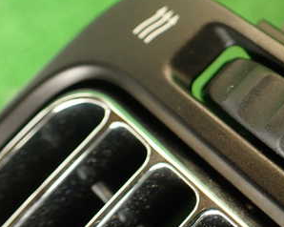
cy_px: 117
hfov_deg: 29.8
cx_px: 283
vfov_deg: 25.8
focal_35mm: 59
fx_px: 496
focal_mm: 5.4
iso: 200
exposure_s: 1/30
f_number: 2.3
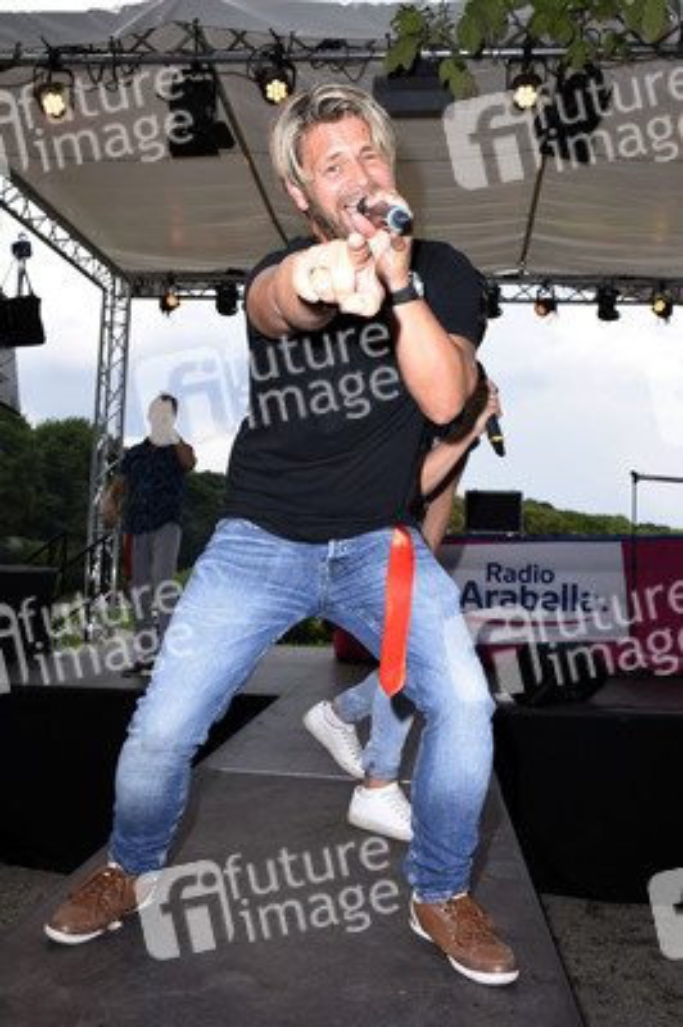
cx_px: 342
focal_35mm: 34
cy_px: 514
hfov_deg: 38.3
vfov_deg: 55.1
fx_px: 983
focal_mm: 23
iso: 160
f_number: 6.3
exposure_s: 1/160
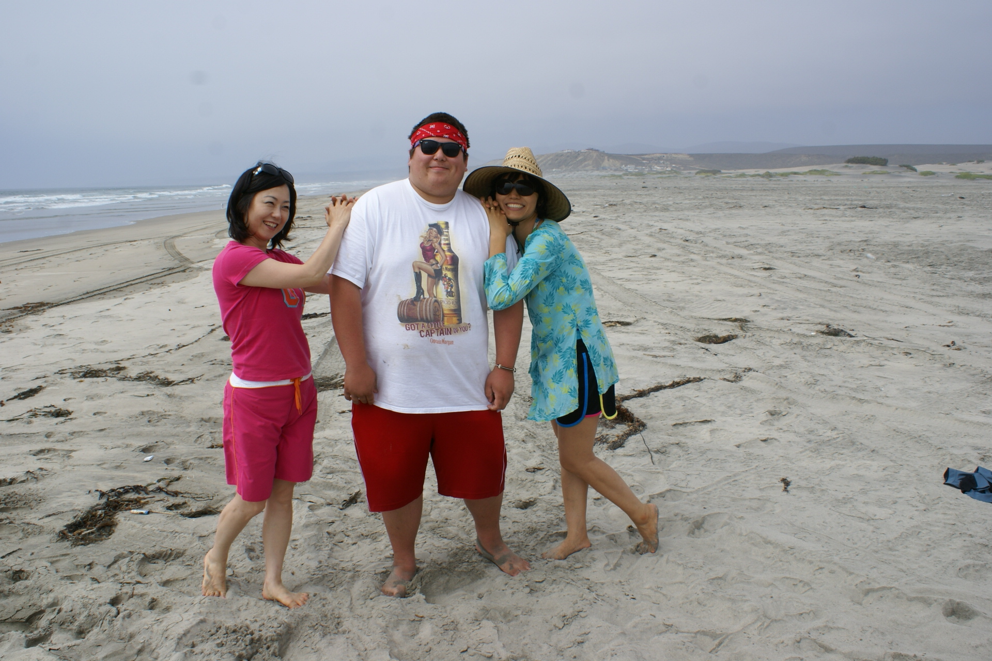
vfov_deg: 43.6
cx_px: 496
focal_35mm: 30
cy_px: 330
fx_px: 827
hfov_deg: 61.9
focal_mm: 20
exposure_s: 1/250
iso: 100
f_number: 10
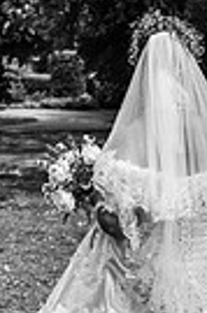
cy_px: 267
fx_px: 1017
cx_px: 255
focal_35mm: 117
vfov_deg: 17.4
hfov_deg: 11.4
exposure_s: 1/1250
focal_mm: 35
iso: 100
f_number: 3.2
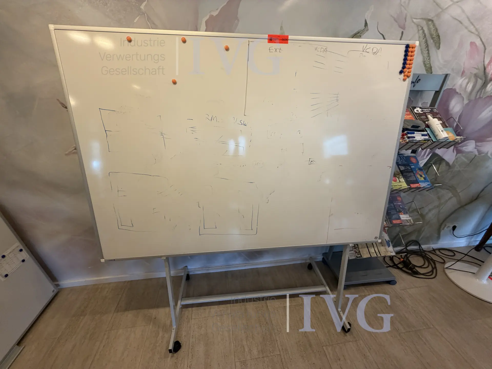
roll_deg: +0.2
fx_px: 199
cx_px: 246
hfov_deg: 102.1
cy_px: 184
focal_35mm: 14
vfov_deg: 85.7
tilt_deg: -24.0
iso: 200
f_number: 2.2
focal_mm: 2.22
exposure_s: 1/50
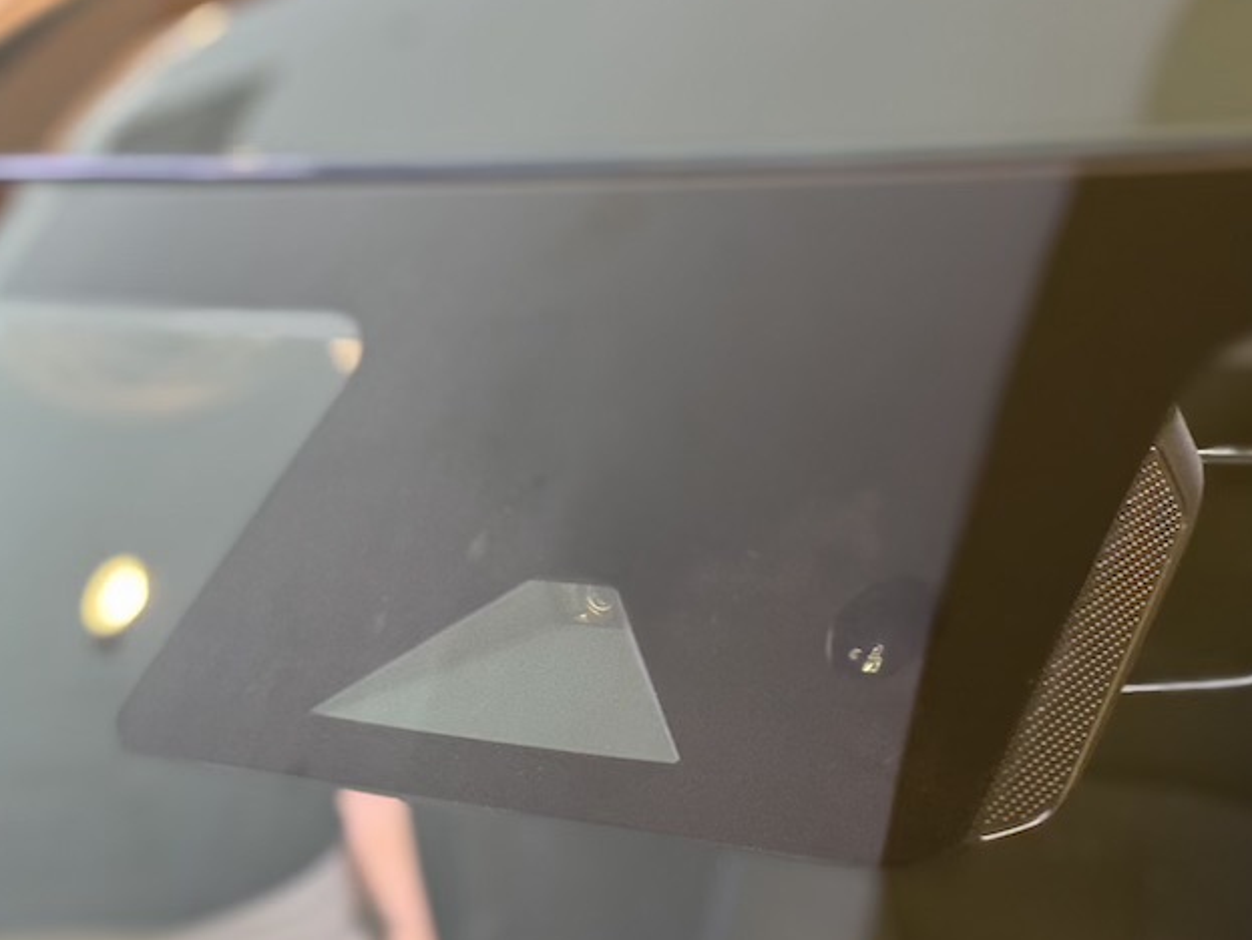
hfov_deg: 25.2
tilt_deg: -17.0
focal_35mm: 77
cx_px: 788
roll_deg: +12.7
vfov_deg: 19.2
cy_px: 436
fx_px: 2787
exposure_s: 1/33
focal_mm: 6.76
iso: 250
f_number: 1.78
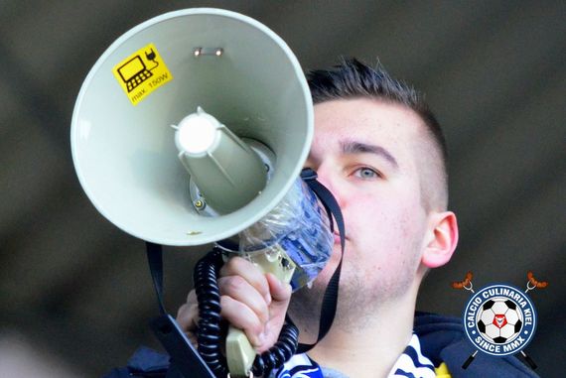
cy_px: 189
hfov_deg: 7.4
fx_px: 4366
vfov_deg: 5.0
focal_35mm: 278
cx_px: 283
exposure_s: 1/1000
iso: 5000
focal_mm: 185
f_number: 3.5
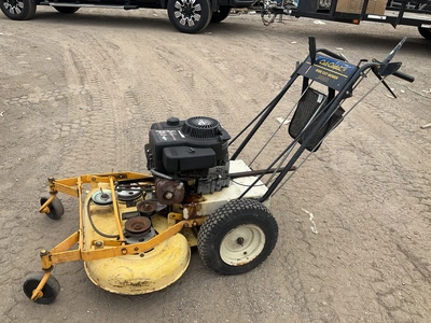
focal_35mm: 29
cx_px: 216
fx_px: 361
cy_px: 162
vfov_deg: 48.2
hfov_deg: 61.7
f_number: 1.8
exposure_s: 1/1279
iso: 25
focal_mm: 3
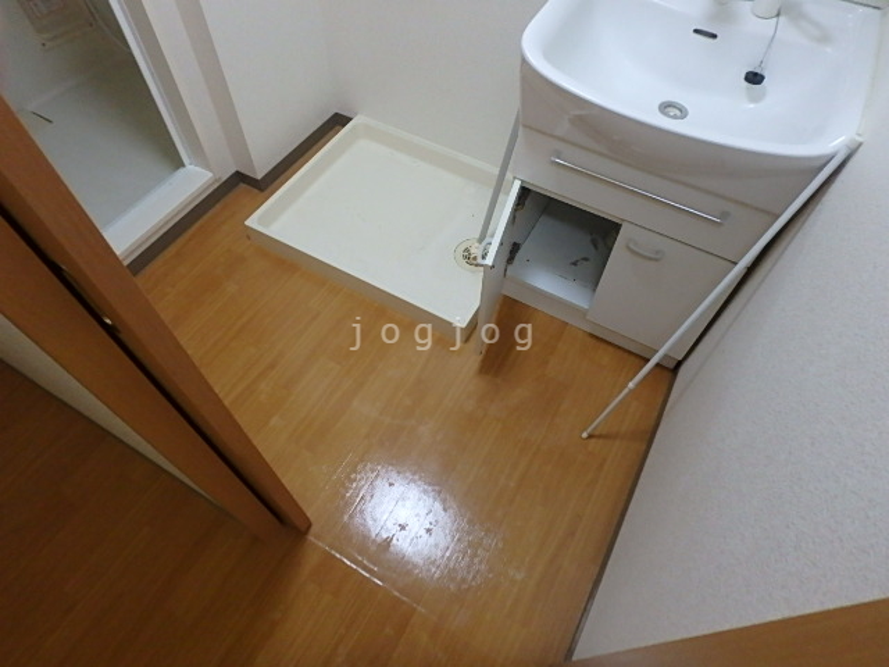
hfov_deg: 79.0
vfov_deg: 63.4
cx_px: 444
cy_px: 334
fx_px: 539
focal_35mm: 21
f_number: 3.5
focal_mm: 3.7
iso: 640
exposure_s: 1/30
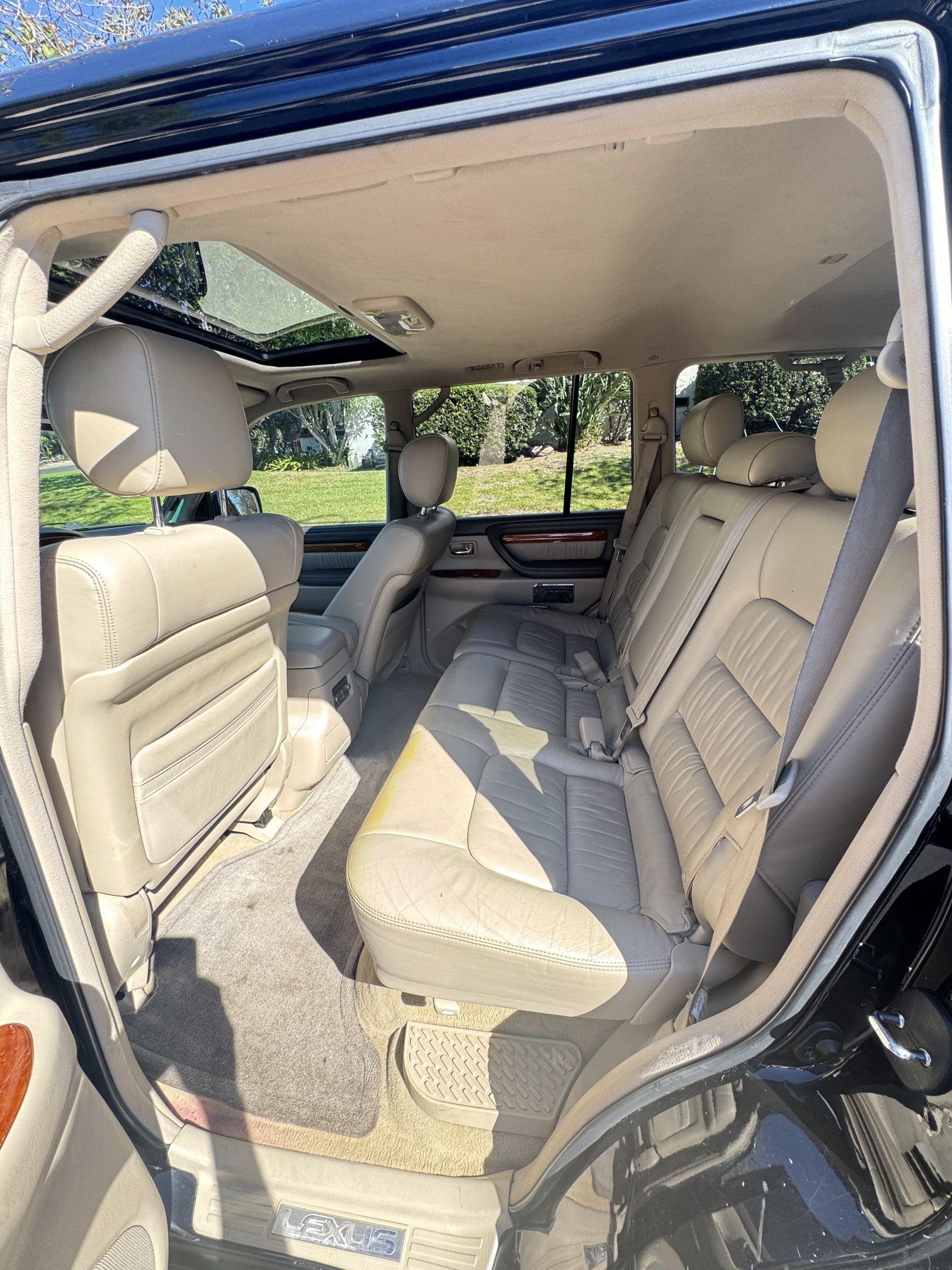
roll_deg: +3.4
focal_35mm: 14
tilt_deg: -22.5
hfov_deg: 85.7
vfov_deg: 102.1
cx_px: 476
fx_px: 513
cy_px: 635
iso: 50
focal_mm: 2.22
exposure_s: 1/111
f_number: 2.2
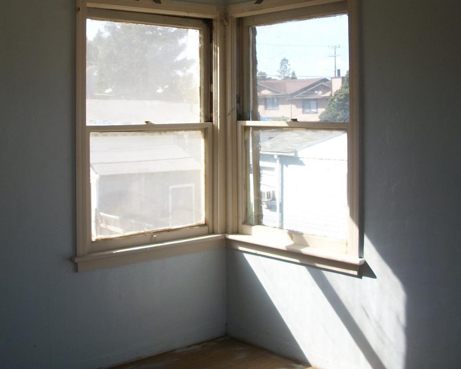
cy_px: 138
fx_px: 641
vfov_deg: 31.9
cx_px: 209
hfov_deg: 39.5
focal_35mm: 47
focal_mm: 6.3
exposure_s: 1/250
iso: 80
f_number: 3.1
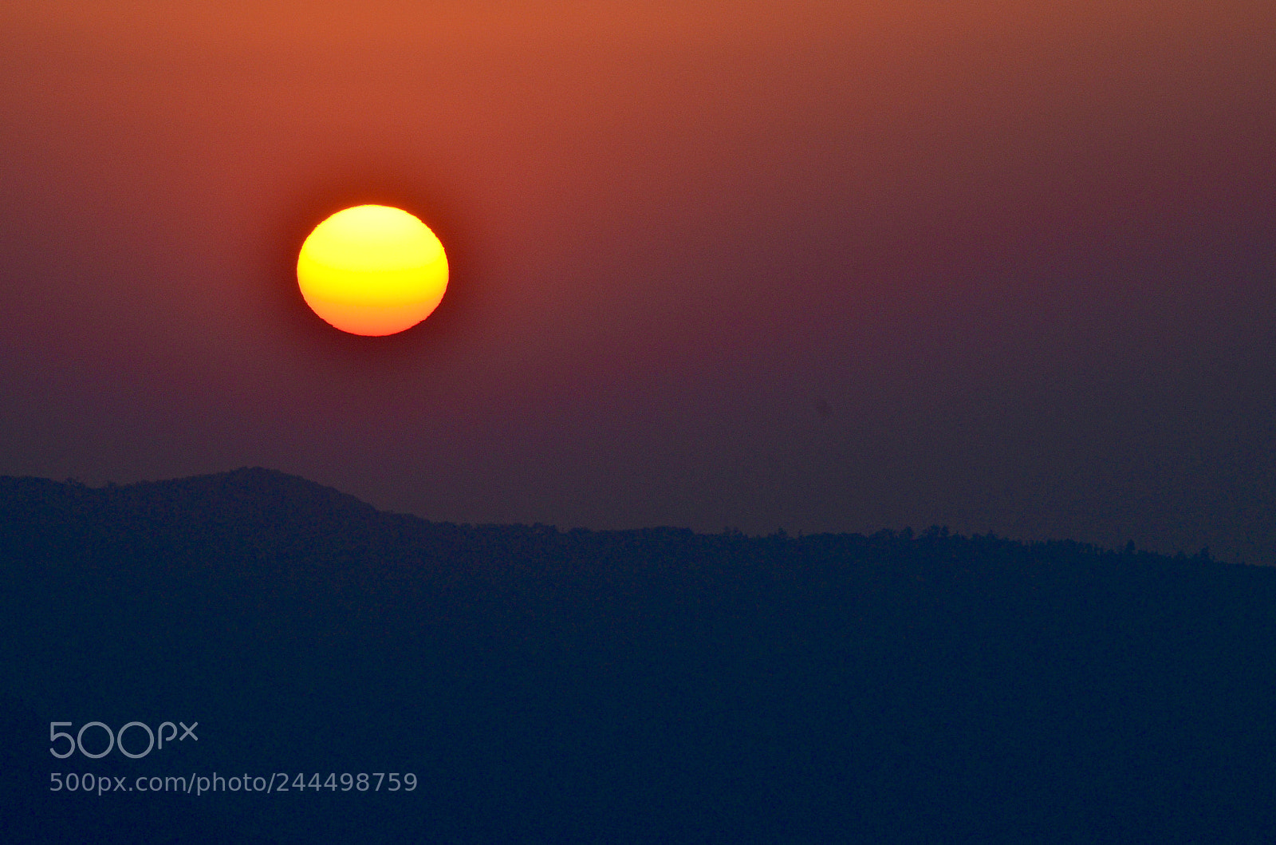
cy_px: 422
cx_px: 638
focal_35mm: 450
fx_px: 15914
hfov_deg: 4.6
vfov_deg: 3.0
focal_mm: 300
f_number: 10
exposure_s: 1/640
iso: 400
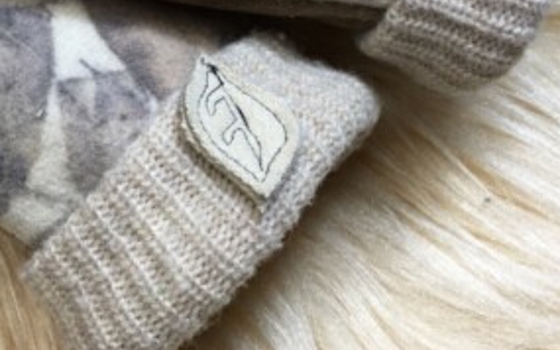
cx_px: 145
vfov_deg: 23.1
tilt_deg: -60.4
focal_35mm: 54
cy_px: 13
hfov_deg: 36.7
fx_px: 824
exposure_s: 1/60
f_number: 2.2
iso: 25
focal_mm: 4.15
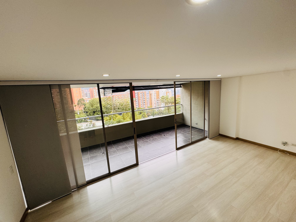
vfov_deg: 85.7
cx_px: 148
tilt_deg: -8.3
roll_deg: +5.2
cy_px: 111
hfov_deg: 102.1
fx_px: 120
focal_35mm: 14
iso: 100
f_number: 2.2
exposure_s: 1/120
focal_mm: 2.22
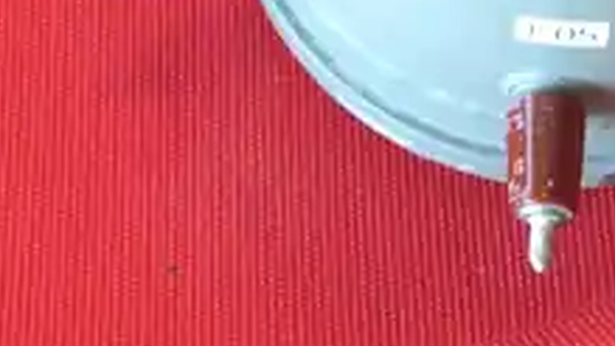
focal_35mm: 174
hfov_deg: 12.4
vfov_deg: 6.5
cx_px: 272
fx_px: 2836
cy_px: -588
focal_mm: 4.28
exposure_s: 1/15
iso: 64
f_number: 2.4
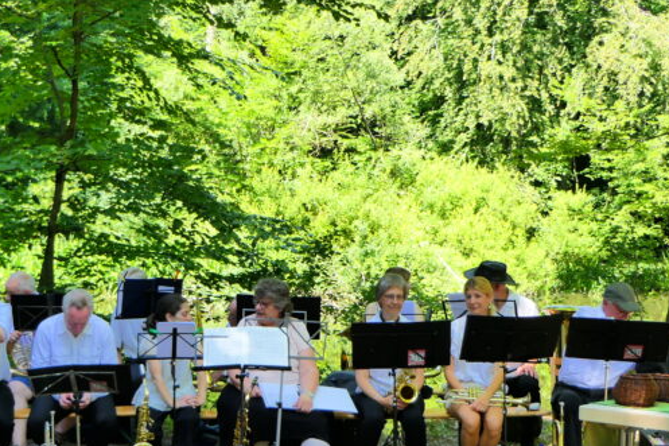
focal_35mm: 68
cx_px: 257
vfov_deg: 19.8
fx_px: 1263
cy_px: 340
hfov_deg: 29.6
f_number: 3.2
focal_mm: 11.9
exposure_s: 1/160
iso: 500
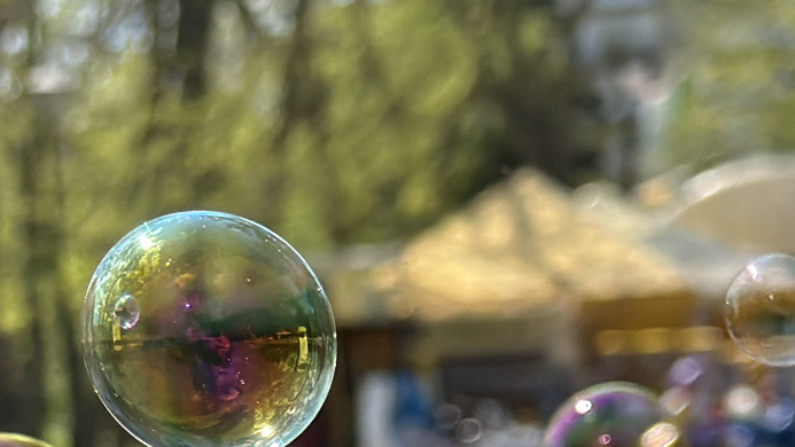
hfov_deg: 14.1
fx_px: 3183
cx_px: 61
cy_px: 568
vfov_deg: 7.9
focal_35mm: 151
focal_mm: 6.76
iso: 400
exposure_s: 1/9901
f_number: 1.78
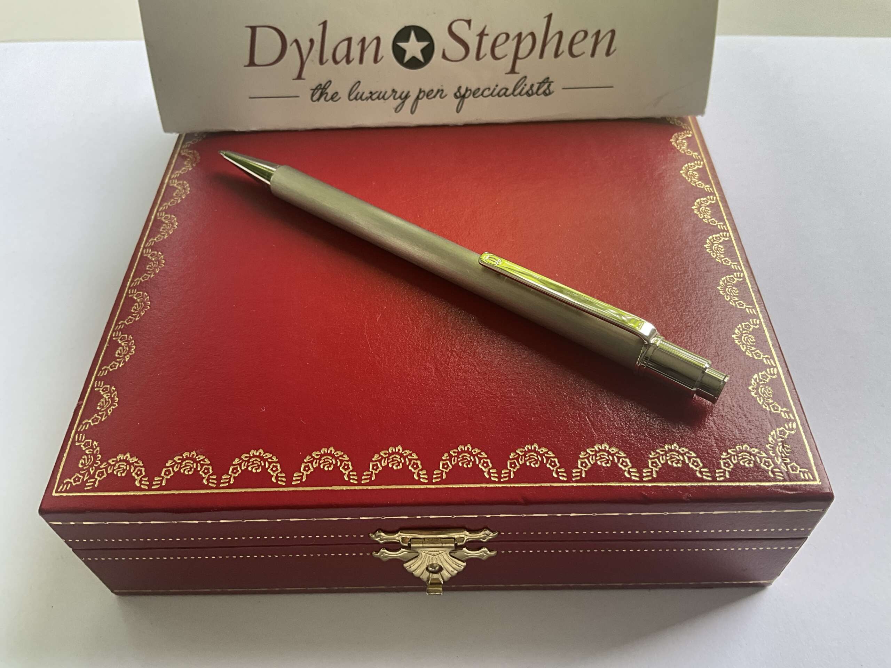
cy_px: 334
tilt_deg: -50.5
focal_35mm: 29
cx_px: 446
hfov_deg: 61.7
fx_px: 746
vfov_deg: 48.2
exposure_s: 1/122
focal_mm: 3
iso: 32
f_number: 1.8
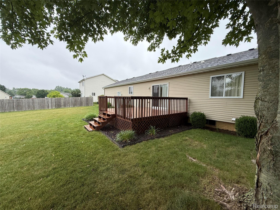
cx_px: 140
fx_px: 113
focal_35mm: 14
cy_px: 105
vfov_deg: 85.7
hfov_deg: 102.1
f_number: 2.2
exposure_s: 1/214
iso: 64
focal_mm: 2.22
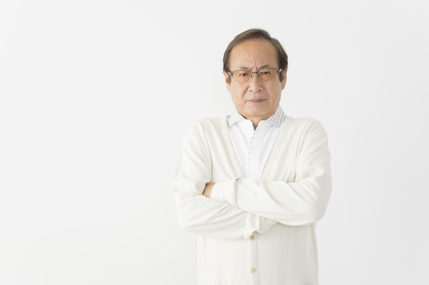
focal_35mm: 57
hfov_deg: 35.1
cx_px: 214
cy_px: 142
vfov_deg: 23.7
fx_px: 678
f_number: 9
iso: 100
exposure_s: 1/125
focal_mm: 38
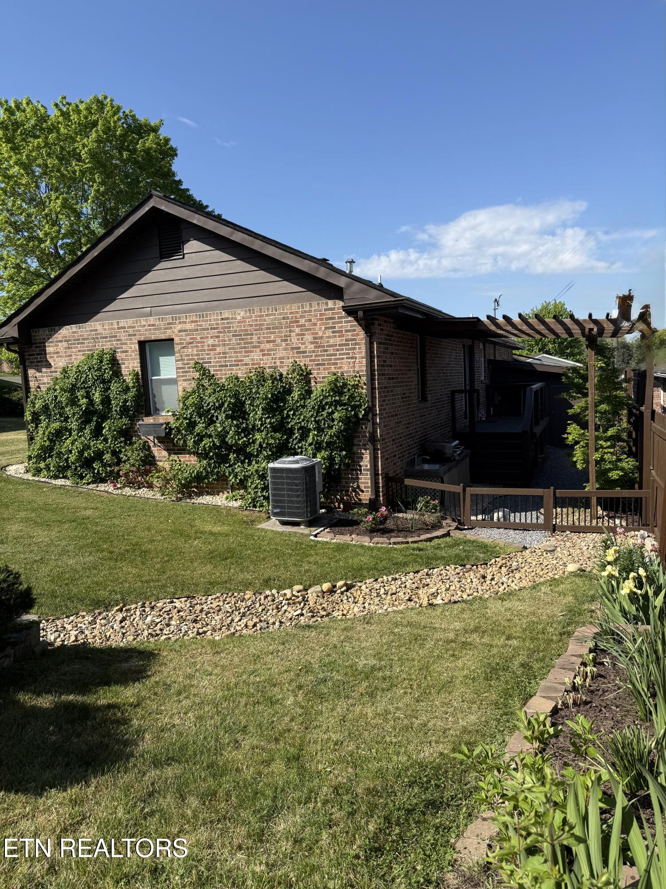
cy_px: 444
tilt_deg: -4.6
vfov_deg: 71.6
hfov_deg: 56.8
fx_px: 616
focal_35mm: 24
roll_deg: +2.7
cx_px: 333
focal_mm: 6.76
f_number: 1.78
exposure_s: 1/3584
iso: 80
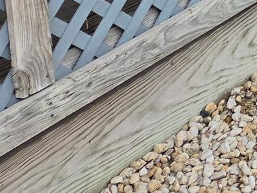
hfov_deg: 12.7
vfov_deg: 10.6
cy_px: -236
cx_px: 597
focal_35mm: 124
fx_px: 921
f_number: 1.8
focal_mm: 5.4
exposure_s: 1/3871
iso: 80
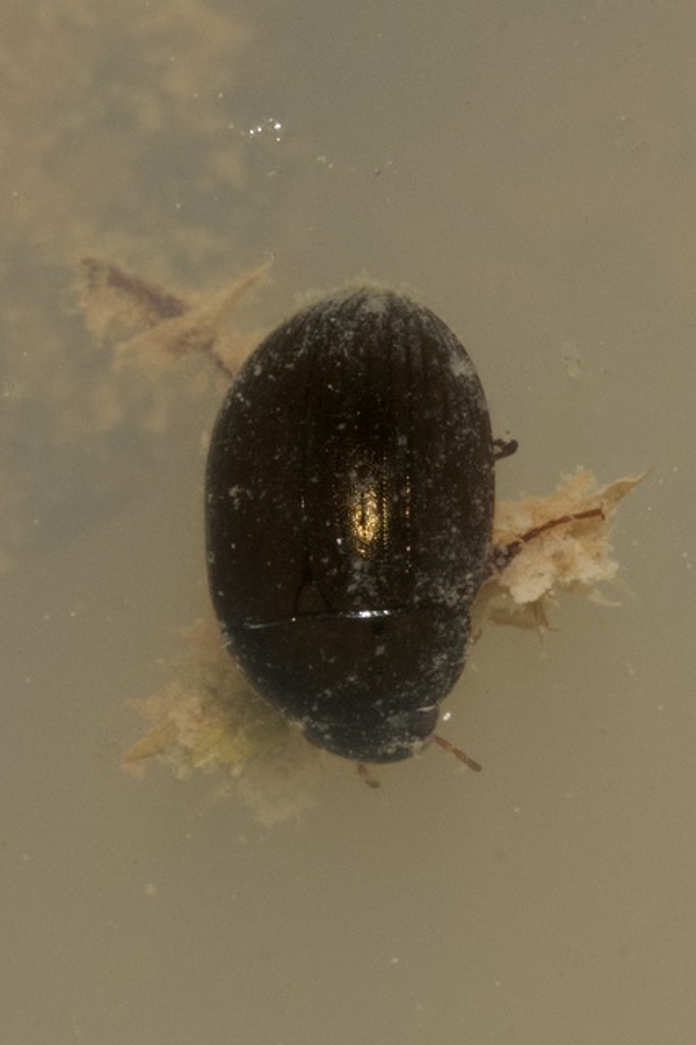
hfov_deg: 8.7
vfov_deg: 13.0
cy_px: 522
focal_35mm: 158
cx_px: 348
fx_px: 4572
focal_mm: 105
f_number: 32
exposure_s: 1/60
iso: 250
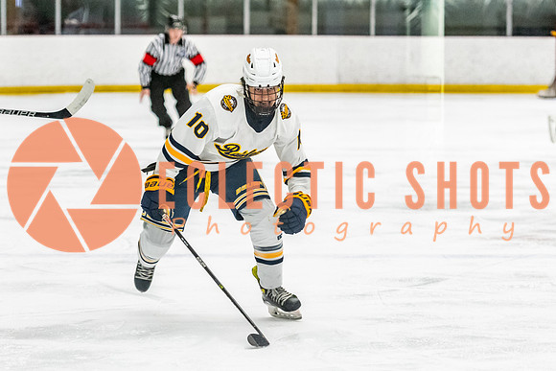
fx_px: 3266
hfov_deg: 9.7
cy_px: 246
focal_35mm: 211
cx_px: 237
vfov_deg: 6.5
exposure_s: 1/800
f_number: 2.8
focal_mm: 105
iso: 3200
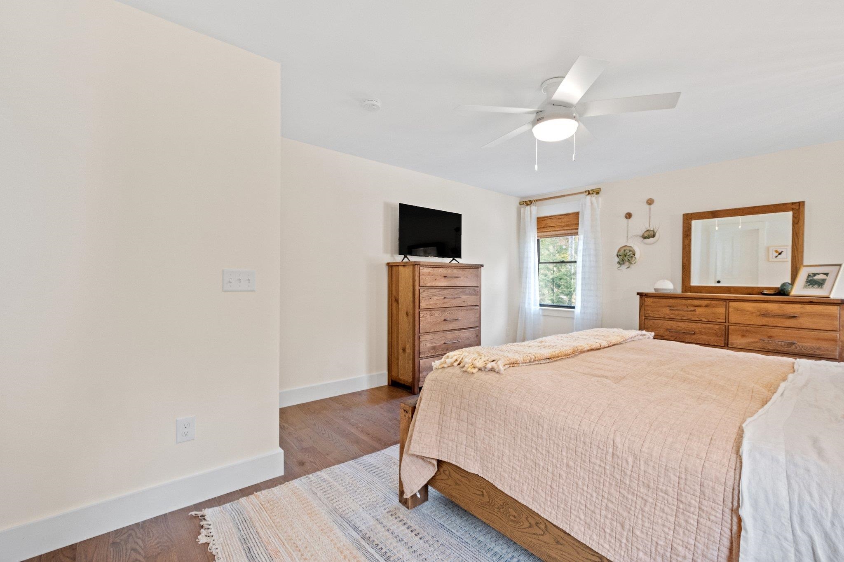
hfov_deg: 100.4
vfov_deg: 77.3
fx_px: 352
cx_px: 422
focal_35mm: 15
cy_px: 281
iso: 500
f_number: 8
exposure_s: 1/3
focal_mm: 10
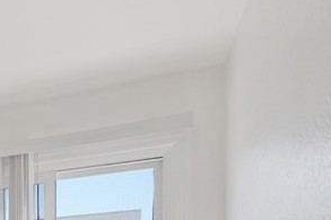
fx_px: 450
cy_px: 299
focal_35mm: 49
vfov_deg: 23.7
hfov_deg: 23.9
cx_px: -236
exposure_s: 1/250
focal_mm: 14
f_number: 4
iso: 320
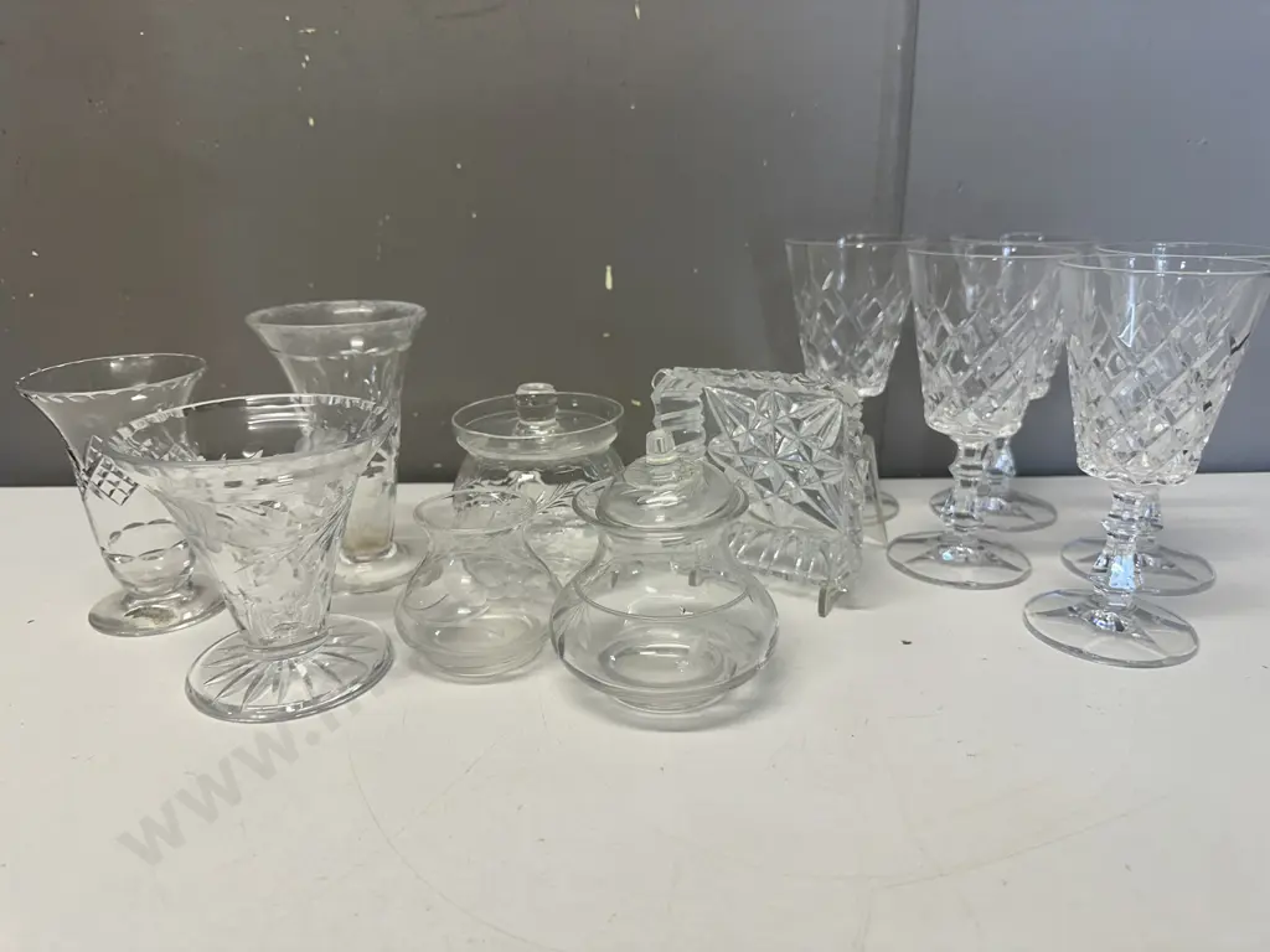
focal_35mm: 24
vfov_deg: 56.8
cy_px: 476
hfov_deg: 71.6
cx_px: 635
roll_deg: +1.6
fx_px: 881
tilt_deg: -16.8
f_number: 1.78
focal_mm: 6.86
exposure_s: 1/100
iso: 64
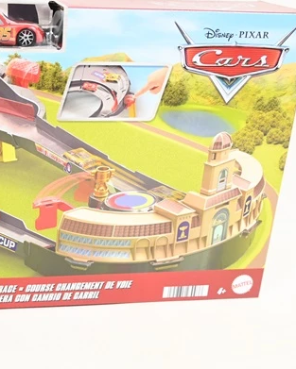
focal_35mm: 58
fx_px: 638
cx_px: 11
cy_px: 159
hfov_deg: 25.1
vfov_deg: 32.3
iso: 640
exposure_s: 1/125
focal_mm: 22.5
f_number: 4
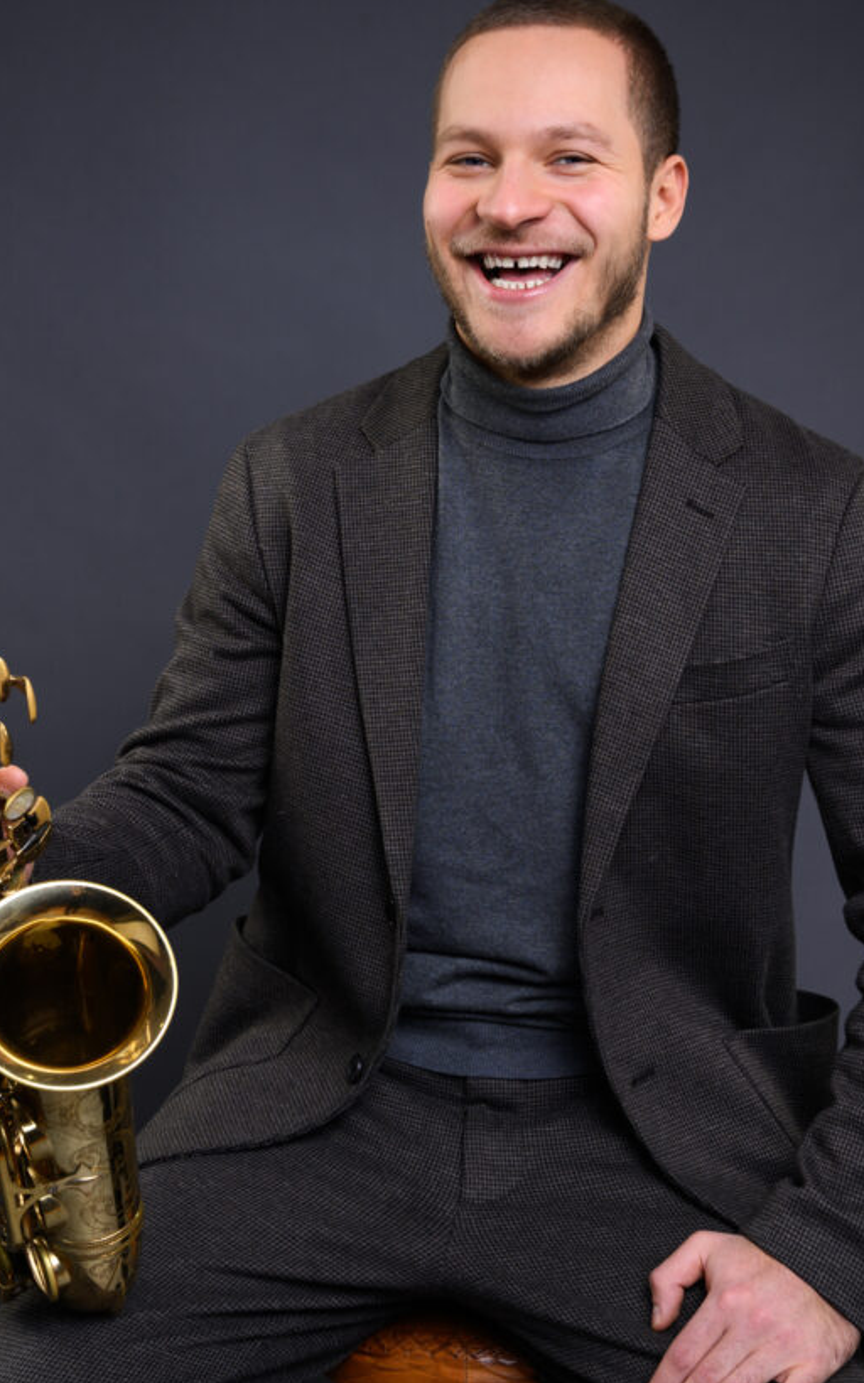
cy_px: 553
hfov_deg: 23.1
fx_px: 2111
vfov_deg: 36.2
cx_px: 366
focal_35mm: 56
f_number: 8
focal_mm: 44
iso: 100
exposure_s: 1/125
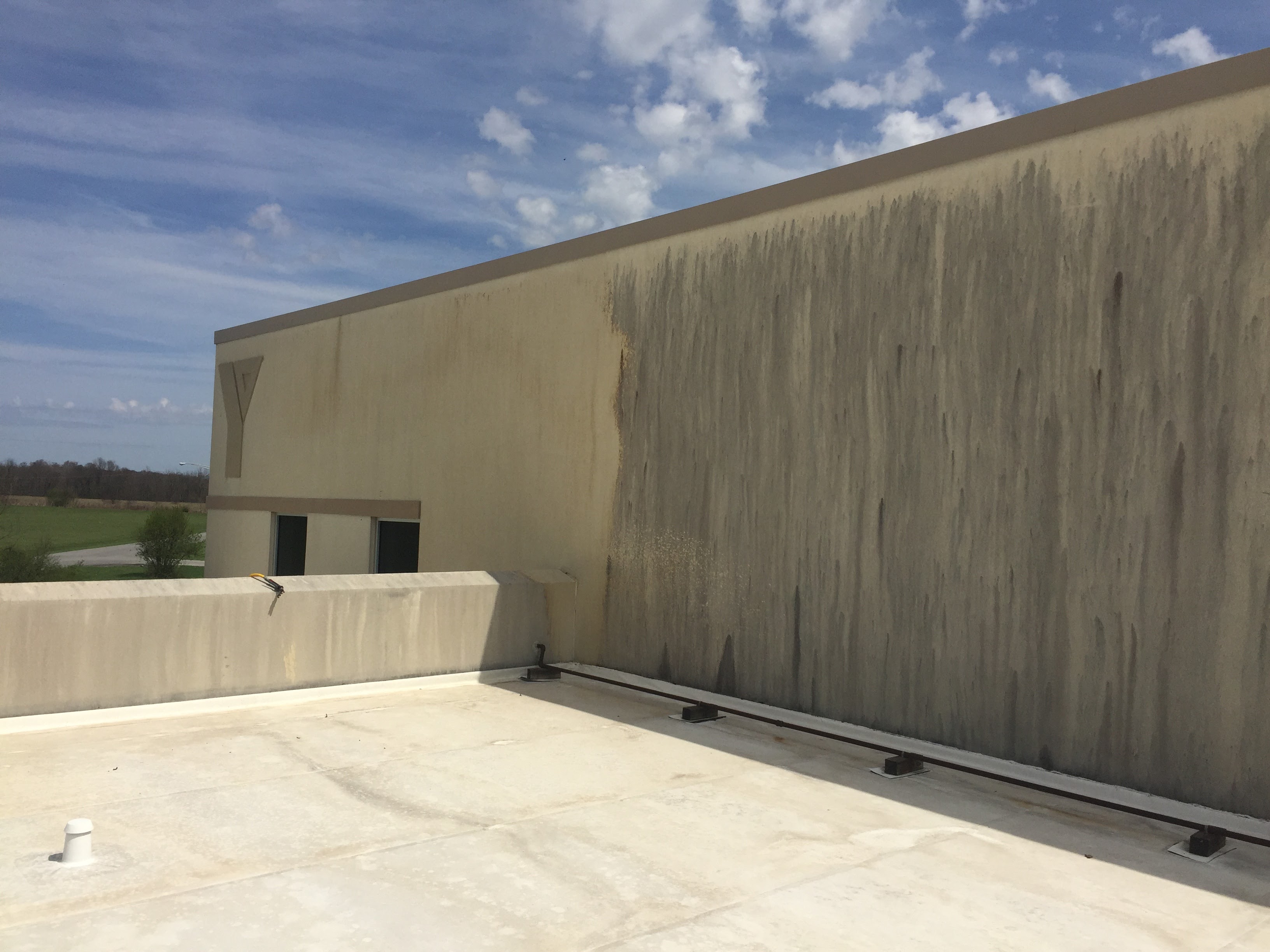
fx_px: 1064
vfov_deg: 48.2
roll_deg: +0.2
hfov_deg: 61.7
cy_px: 476
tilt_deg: +5.7
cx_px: 635
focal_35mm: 29
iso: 32
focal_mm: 4.15
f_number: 2.2
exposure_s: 1/6623
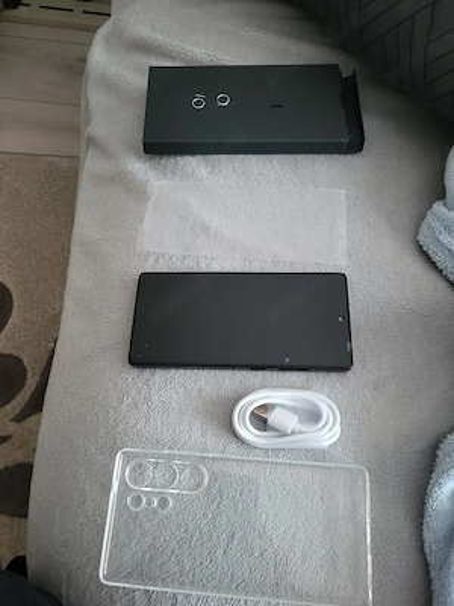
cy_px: 303
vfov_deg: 67.3
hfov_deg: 53.1
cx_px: 227
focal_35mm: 26
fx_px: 455
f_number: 1.8
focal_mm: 5.4
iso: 800
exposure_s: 1/50.3
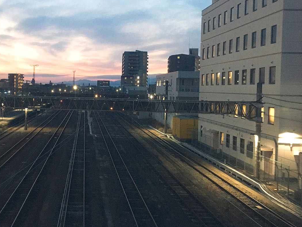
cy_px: 99
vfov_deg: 32.8
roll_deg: -1.0
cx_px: 83
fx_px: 384
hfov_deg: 41.9
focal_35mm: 44
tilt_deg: -1.2
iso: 400
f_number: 2.2
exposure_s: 1/15
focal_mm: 4.15
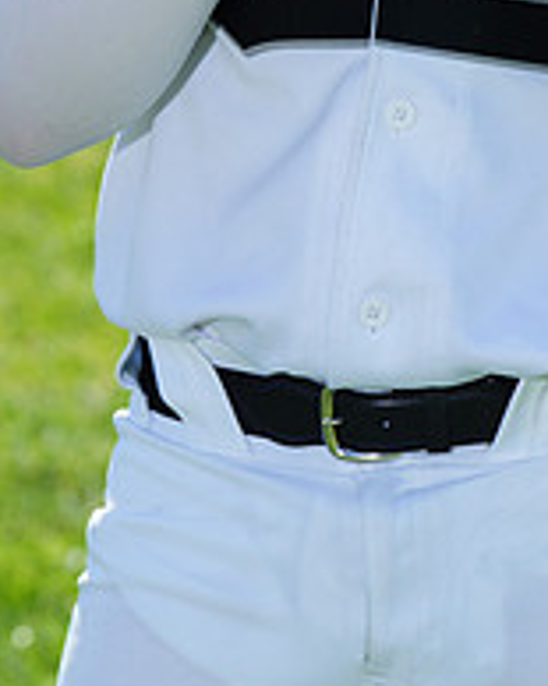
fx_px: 9901
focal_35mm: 488
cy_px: -329
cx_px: 394
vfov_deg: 3.9
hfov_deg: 3.2
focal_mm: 174
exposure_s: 1/250
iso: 200
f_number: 9
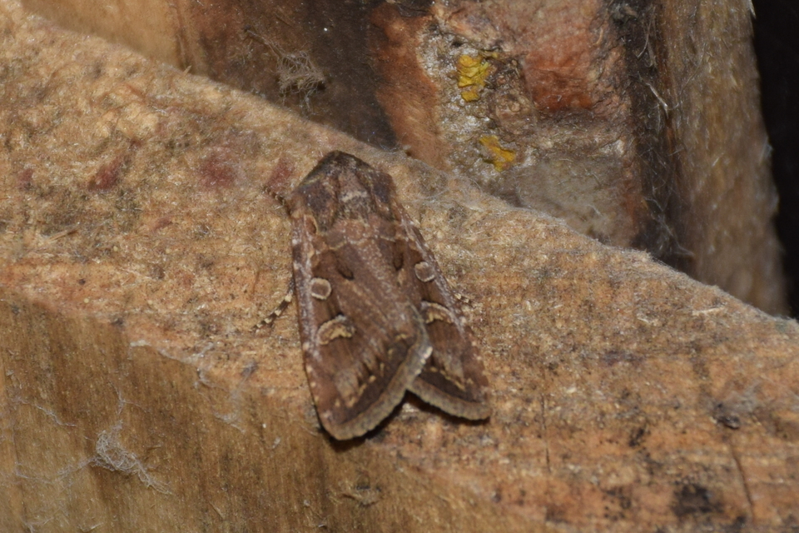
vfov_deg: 6.5
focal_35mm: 210
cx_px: 400
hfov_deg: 9.8
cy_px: 266
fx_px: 4660
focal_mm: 140
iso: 320
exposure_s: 1/60
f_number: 5.6
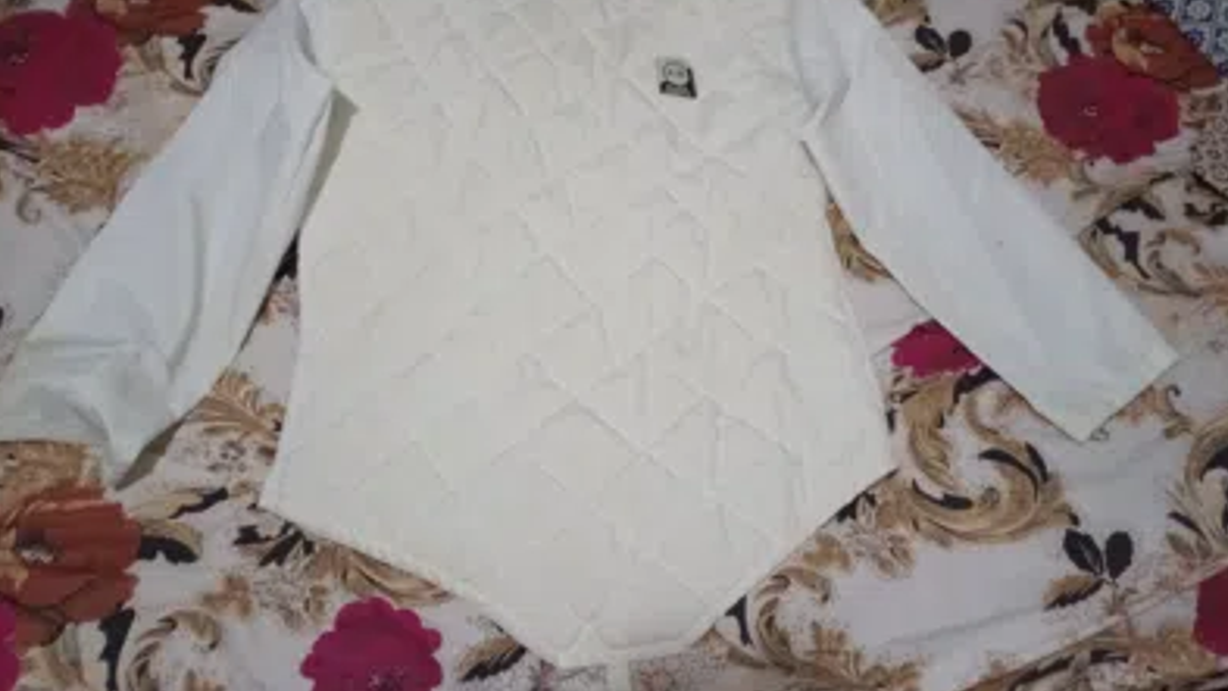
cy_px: 274
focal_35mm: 30
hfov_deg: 64.3
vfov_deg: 38.8
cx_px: 616
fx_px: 977
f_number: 1.8
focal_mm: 3.84
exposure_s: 1/20
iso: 690
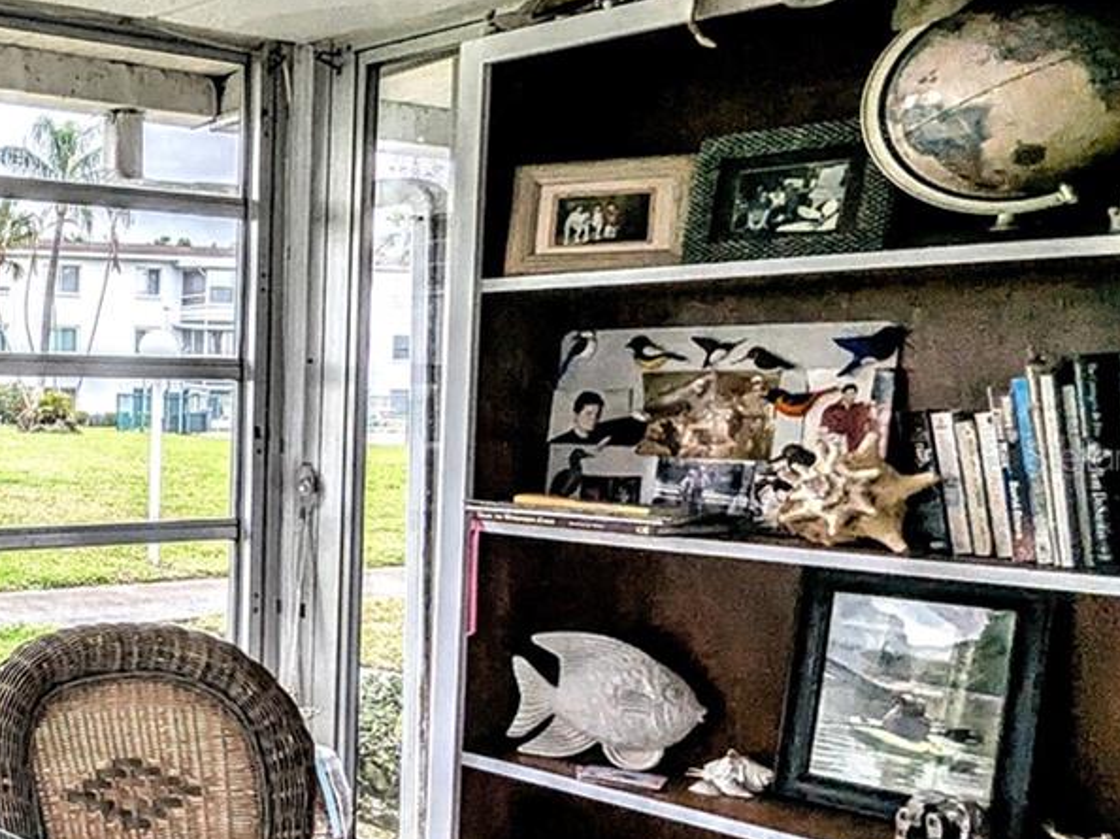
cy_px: 456
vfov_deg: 33.6
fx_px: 1391
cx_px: -298
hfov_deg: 33.5
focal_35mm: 43
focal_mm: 2.35
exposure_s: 1/120
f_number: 2.2
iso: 79
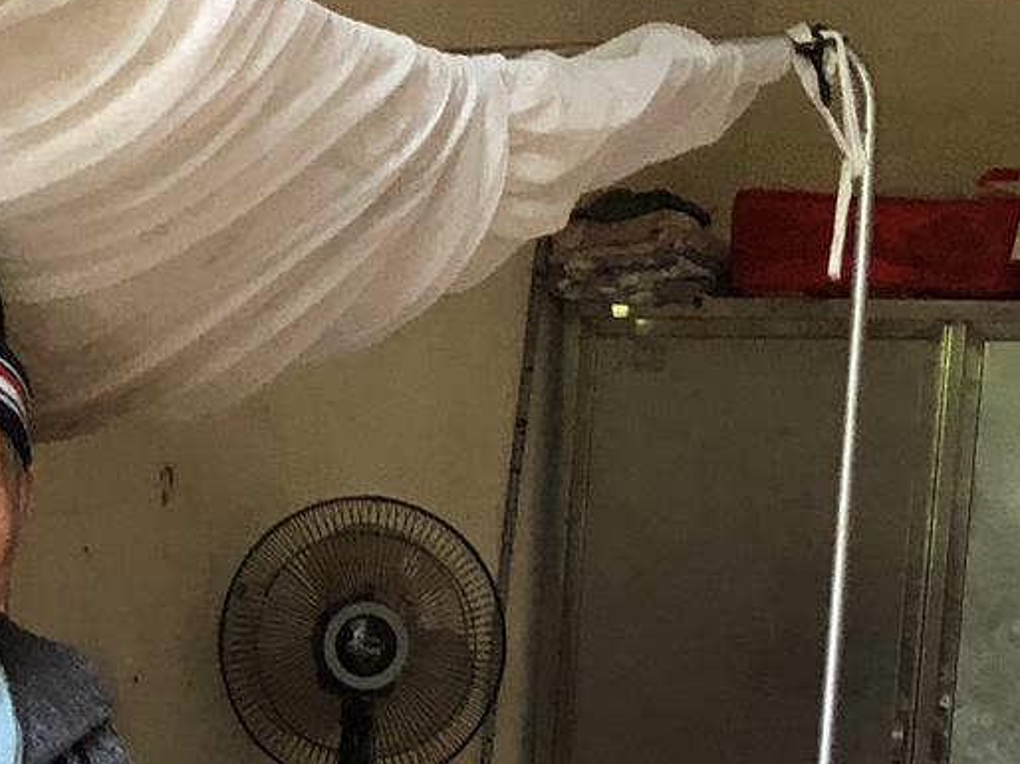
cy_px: 1080
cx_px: 292
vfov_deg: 13.0
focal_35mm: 109
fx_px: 3210
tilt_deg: -9.7
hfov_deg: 18.0
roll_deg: -1.7
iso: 100
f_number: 1.8
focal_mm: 4
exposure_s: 1/13
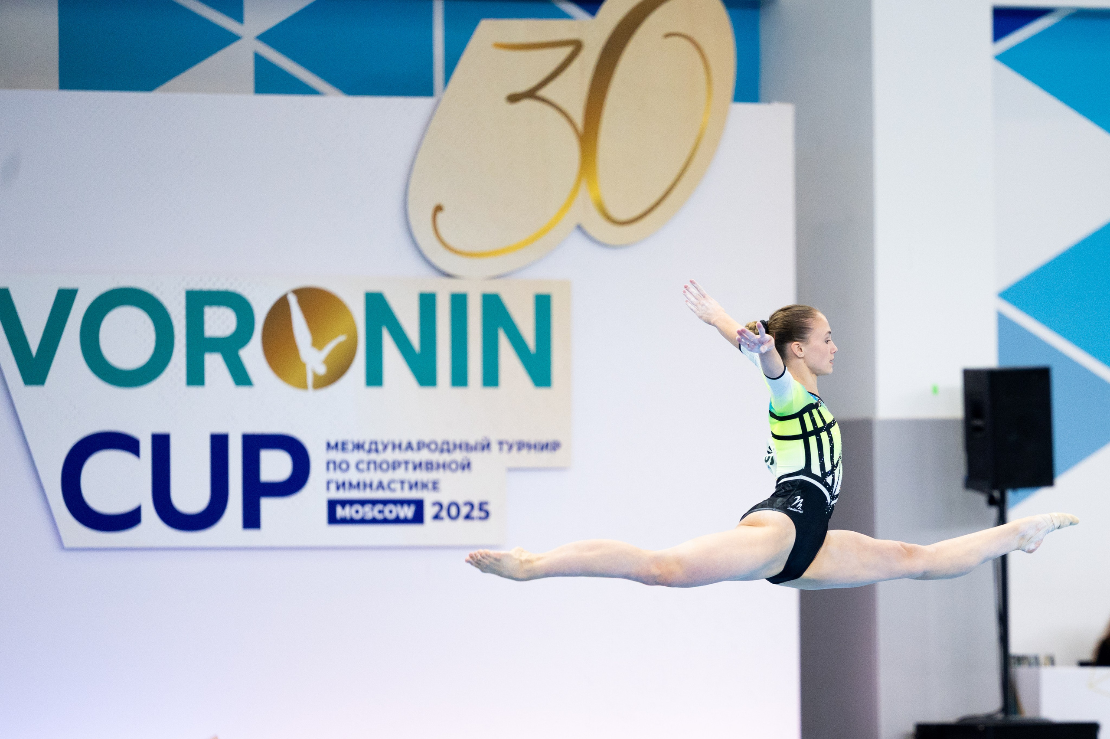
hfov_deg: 7.8
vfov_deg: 5.2
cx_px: 806
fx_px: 8108
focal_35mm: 263
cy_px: 521
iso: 2000
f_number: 2.8
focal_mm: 180
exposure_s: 1/1250
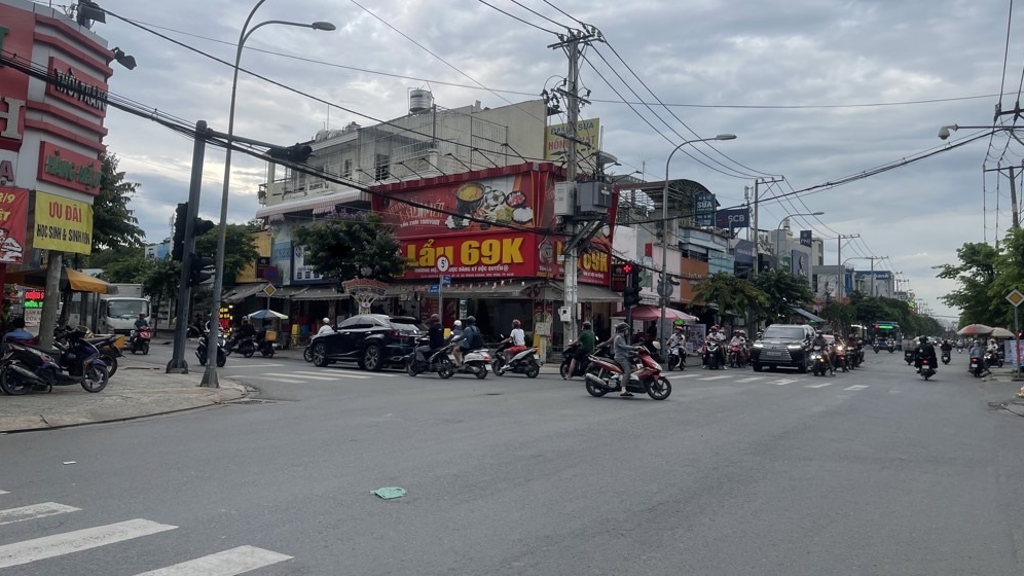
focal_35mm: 28
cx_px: 509
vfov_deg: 41.3
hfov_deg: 67.9
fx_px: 760
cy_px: 231
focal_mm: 5.1
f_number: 1.6
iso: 32
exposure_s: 1/1456
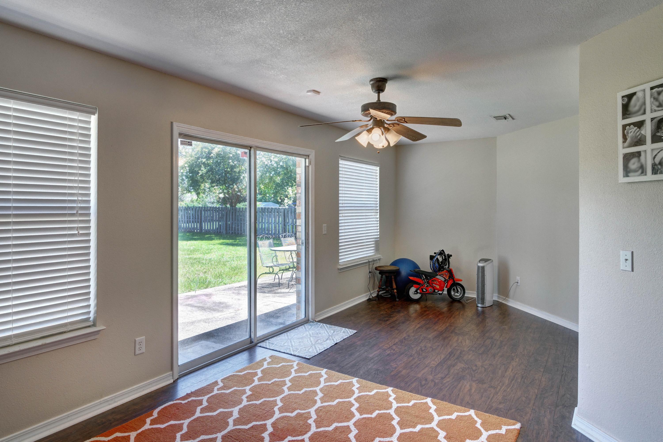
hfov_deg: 81.2
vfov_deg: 59.5
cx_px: 332
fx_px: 387
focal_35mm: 21
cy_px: 221
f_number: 9
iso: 400
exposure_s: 1/125
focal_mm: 14
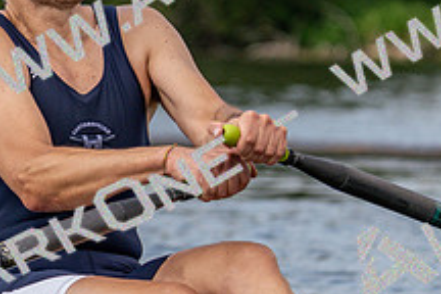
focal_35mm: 537
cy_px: 130
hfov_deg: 3.8
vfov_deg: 2.6
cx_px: 182
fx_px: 6578
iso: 400
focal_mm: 200
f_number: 5.6
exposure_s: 1/1600
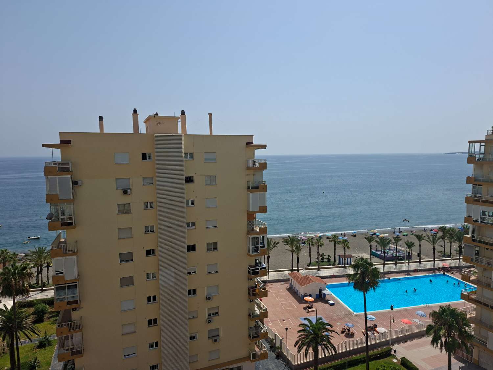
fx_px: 328
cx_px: 246
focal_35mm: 23
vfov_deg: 58.9
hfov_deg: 73.9
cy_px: 185
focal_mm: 5.54
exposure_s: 1/2941
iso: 50
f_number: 1.8
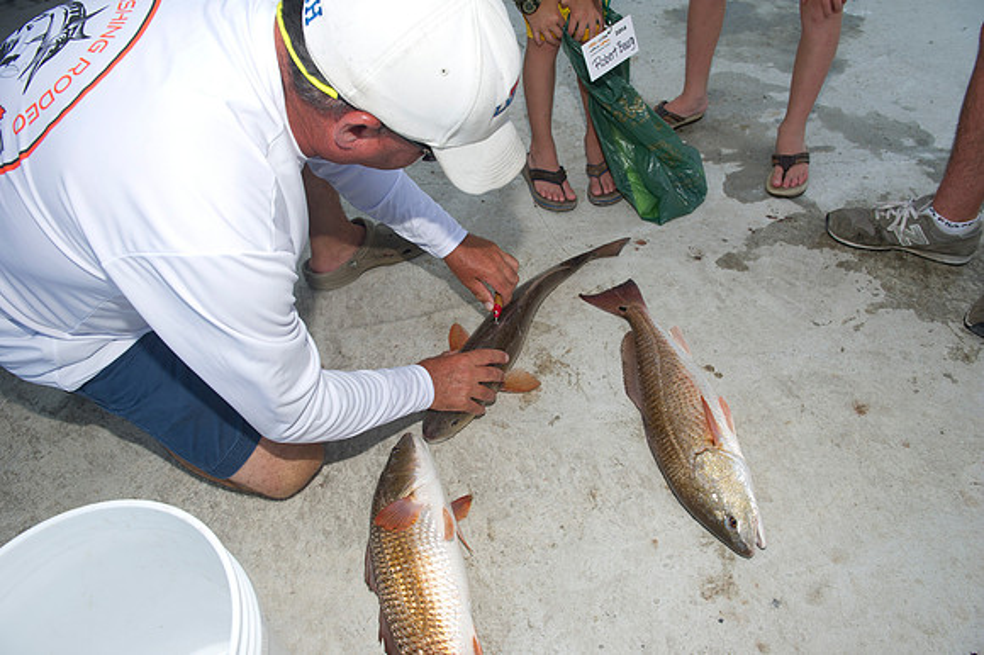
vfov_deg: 53.1
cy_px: 328
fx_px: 656
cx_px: 492
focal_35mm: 24
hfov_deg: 73.8
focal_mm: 24
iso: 125
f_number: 7.1
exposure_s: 1/320
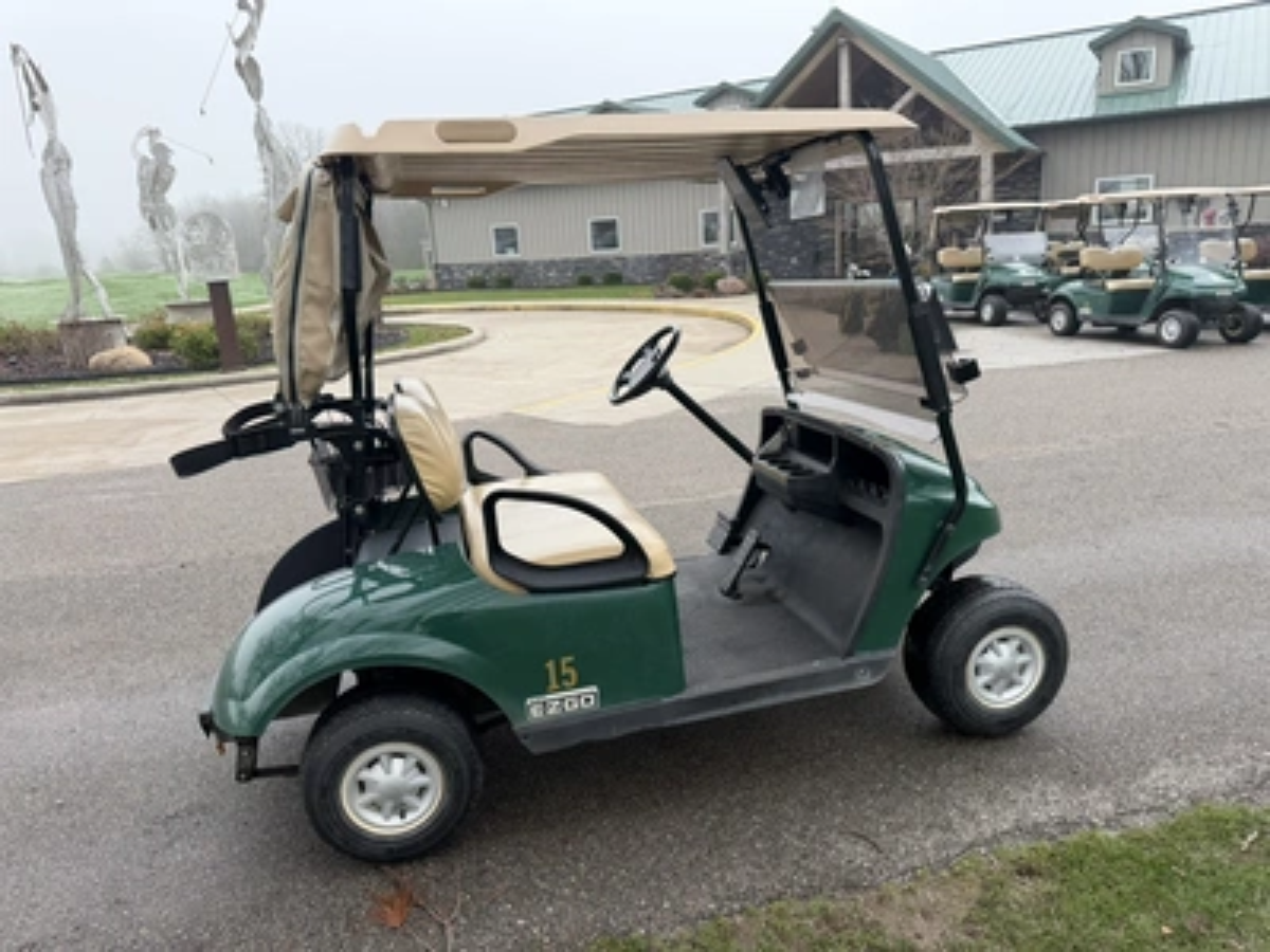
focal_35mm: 24
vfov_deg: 56.8
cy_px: 476
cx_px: 635
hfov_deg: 71.6
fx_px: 881
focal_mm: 6.76
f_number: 1.78
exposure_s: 1/1230
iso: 100
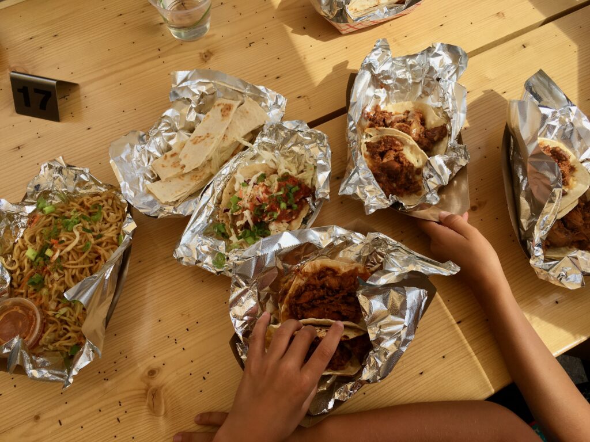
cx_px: 295
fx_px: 494
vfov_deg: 48.2
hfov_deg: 61.7
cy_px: 221
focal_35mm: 29
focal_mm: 4.15
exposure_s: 1/1282
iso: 25
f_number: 2.2
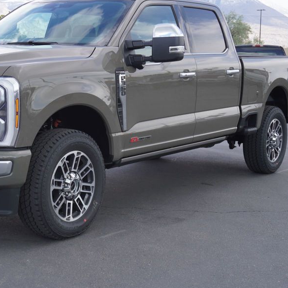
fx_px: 631
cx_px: 74
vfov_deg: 25.7
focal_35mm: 67
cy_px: 128
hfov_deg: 25.4
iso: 100
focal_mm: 30
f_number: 6.3
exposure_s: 1/125
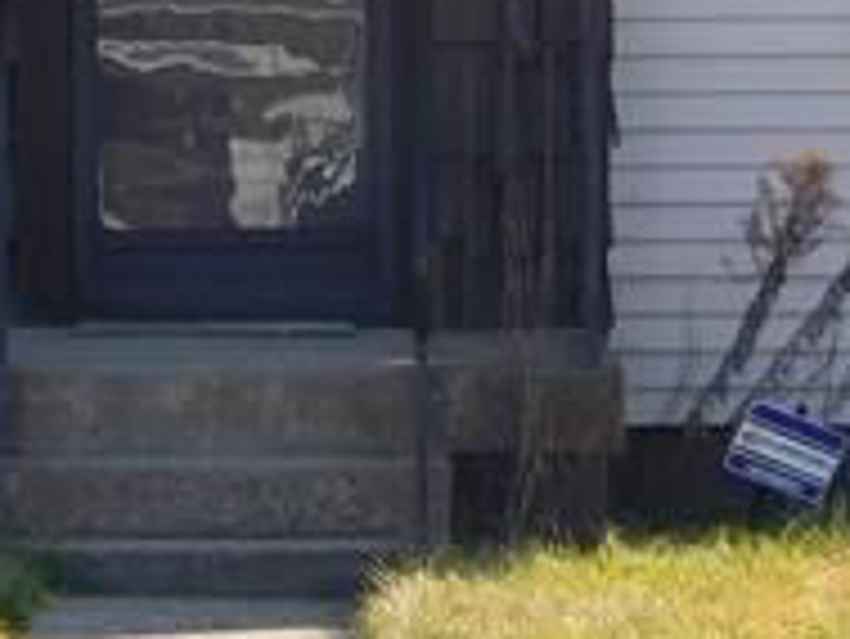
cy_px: -428
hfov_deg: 8.1
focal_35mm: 244
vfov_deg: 6.0
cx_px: -40
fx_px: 5995
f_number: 4
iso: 125
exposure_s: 1/400
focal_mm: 8
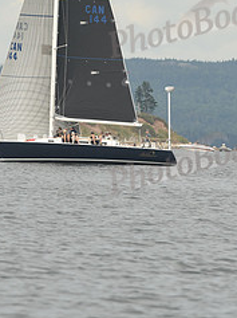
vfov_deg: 2.1
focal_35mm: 943
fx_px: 8632
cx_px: 40
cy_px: -27
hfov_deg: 1.6
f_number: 8
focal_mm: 400
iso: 400
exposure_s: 1/640
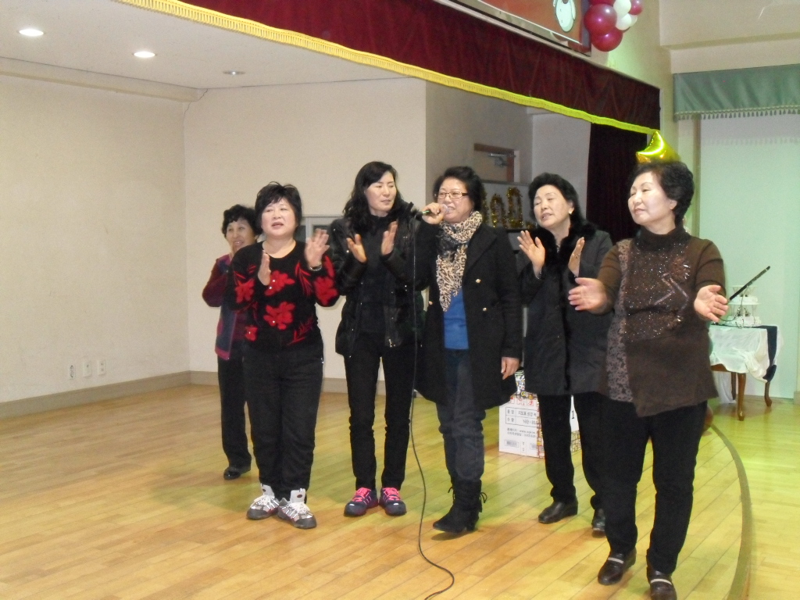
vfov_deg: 34.3
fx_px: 971
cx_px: 400
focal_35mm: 42
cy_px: 300
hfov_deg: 44.8
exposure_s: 1/60
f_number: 4
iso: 640
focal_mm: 7.7
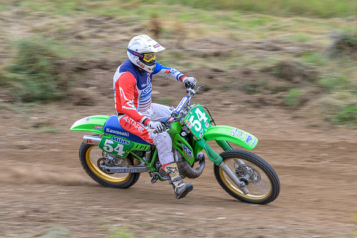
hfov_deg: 20.3
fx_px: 997
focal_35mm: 101
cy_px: 129
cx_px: 176
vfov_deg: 13.6
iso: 64
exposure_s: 1/100
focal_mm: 86
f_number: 5
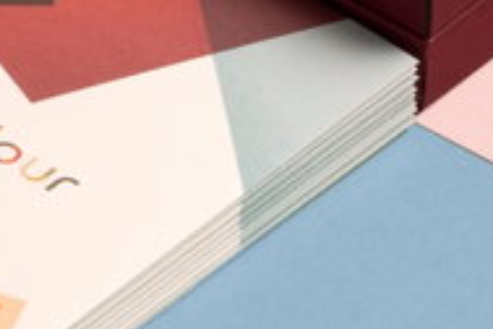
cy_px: -272
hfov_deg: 4.4
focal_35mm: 469
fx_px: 6422
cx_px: -359
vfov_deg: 2.9
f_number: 18
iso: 100
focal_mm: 82
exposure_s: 1/4
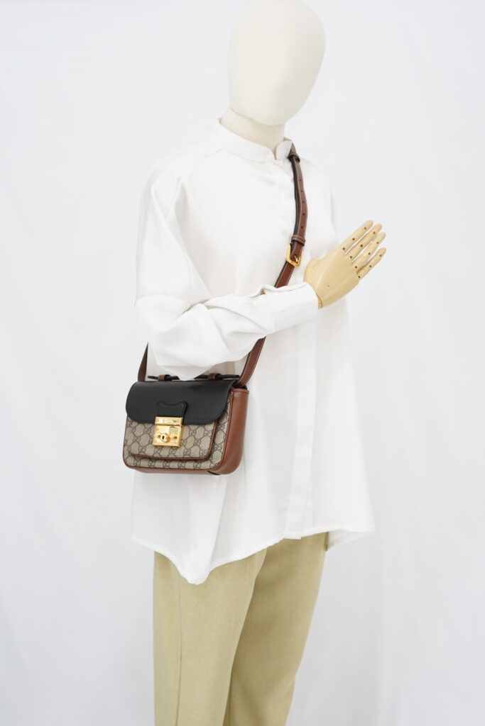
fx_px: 1010
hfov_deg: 27.0
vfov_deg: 39.6
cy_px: 363
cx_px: 242
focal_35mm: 50
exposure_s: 1/6
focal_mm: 50
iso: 640
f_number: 6.3
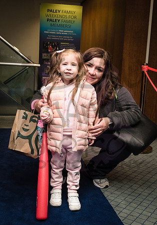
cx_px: 81
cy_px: 105
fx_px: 280
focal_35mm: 44
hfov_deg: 31.3
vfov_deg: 43.7
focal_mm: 28
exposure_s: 1/250
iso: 1000
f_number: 4.5
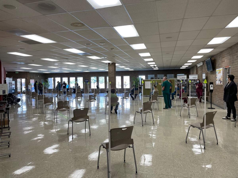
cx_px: 119
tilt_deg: -0.5
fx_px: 179
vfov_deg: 53.1
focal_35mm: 26
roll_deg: +0.1
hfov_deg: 67.3
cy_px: 89
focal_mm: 4.2
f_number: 1.6
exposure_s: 1/60
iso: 64
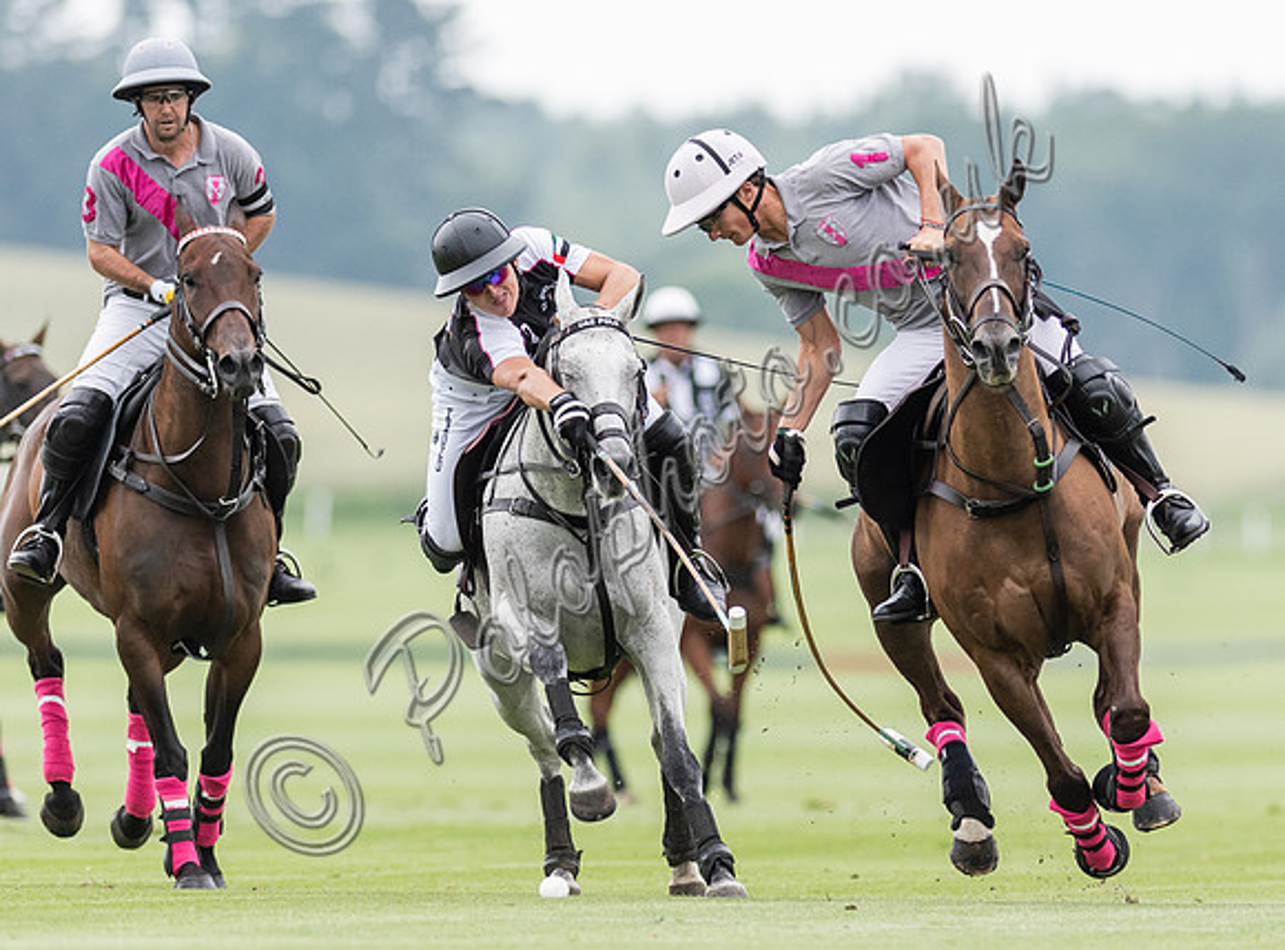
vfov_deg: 2.2
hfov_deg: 3.0
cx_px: 987
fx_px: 24685
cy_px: 577
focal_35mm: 668
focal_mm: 300
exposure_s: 1/3200
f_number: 2.8
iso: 640
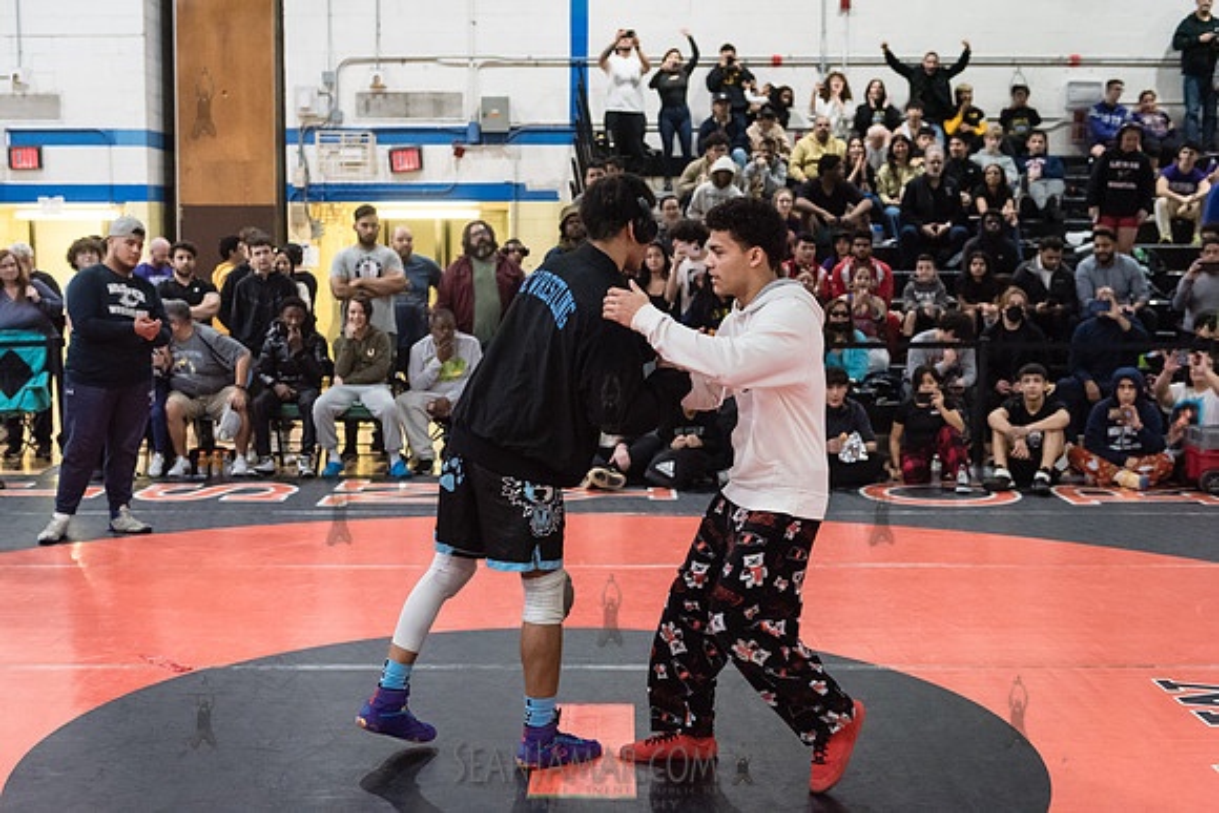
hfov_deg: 43.6
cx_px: 610
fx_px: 1524
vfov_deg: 29.9
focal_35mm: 45
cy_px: 406
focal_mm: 45
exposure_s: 1/320
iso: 8000
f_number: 3.2
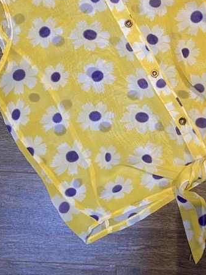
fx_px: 460
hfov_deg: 24.9
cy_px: 64
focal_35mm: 58
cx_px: 158
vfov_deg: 32.5
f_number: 1.8
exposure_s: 1/50
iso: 125
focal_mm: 4.25
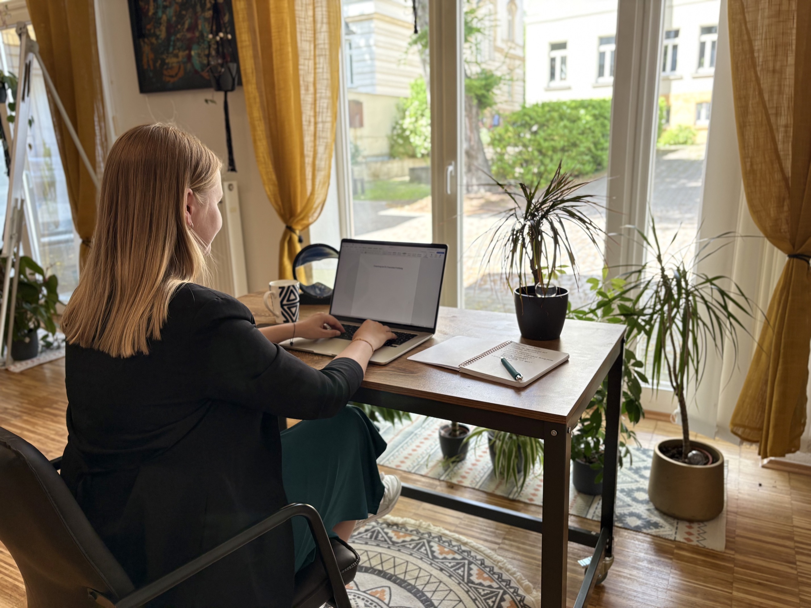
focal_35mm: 26
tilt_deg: -13.8
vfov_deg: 53.1
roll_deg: +2.4
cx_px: 406
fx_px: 609
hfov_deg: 67.3
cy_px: 304
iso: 125
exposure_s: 1/83
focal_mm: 5.96
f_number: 1.6
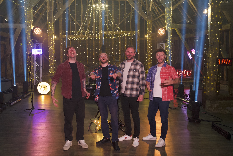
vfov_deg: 32.6
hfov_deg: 47.4
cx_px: 116
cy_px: 78
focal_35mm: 41
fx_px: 265
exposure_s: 1/160
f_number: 4
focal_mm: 41
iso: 6400
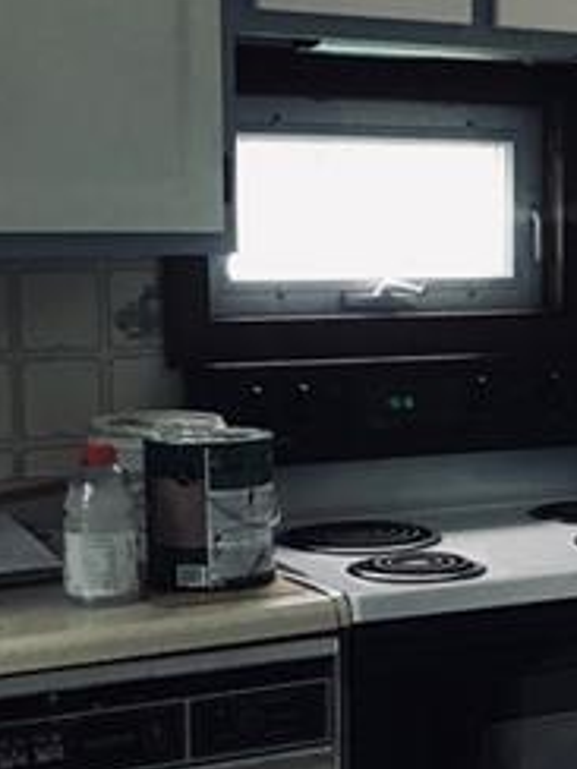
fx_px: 1956
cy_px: 479
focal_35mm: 88
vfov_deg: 22.2
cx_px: 643
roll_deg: +0.2
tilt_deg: -7.3
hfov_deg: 16.3
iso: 40
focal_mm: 3.99
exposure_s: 1/15
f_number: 1.8
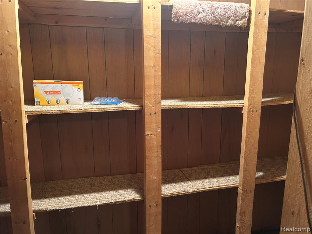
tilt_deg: -11.4
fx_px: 234
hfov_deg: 67.3
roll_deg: -0.3
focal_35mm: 26
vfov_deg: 53.1
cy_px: 117
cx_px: 156
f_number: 1.5
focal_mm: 5.7
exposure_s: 1/30
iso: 500
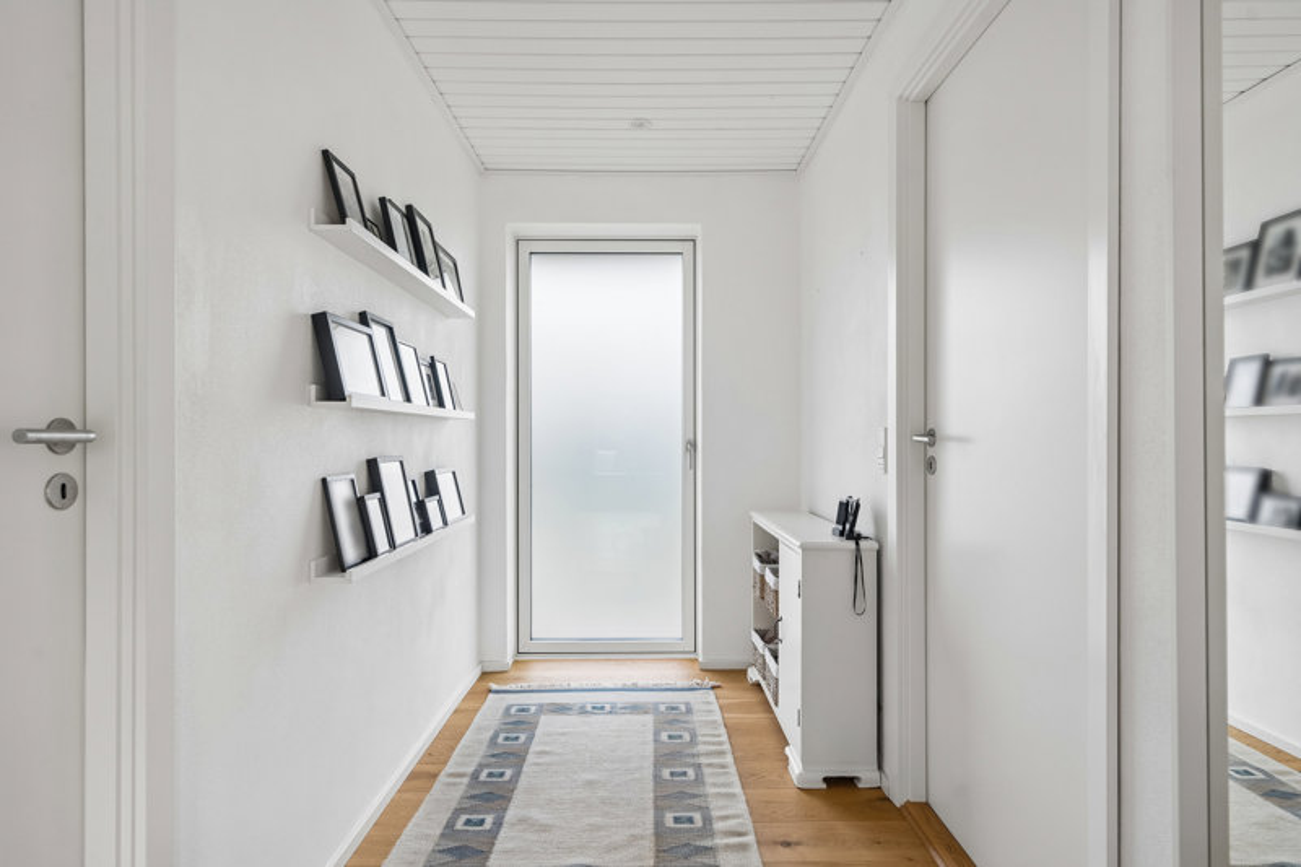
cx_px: 650
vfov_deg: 67.4
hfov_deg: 90.0
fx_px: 650
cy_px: 434
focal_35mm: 18
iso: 400
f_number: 7.1
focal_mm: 18
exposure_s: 1/60
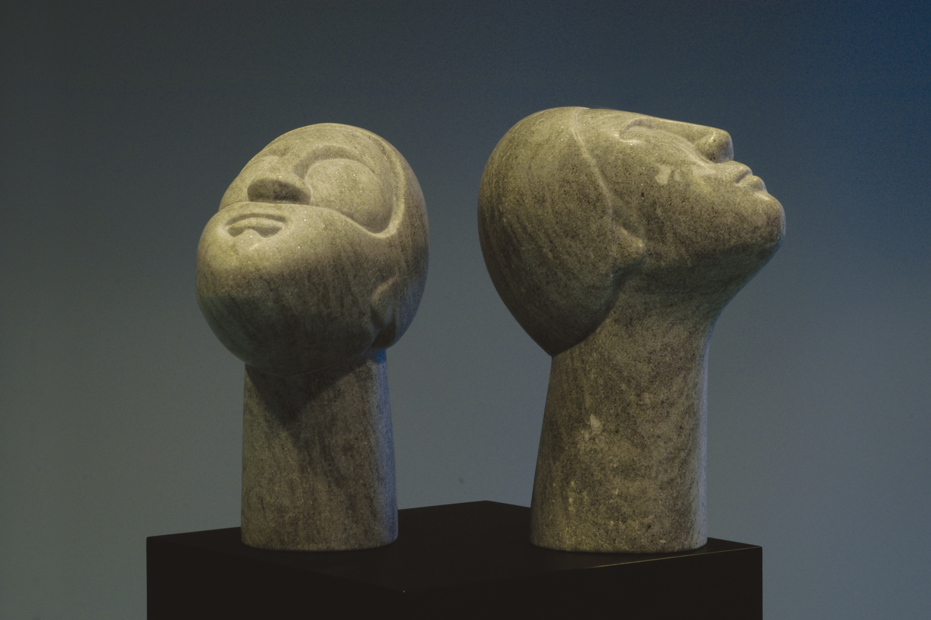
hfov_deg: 20.6
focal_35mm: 99
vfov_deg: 13.8
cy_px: 310
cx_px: 466
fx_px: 2559
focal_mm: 66
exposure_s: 1/2.5
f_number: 10
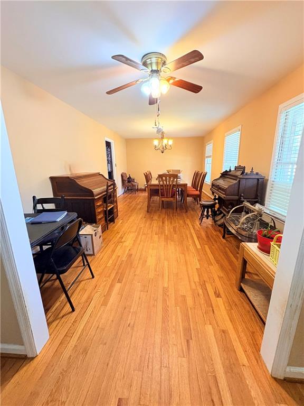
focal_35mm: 14
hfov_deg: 85.7
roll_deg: +0.7
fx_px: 164
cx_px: 152
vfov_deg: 102.1
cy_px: 203
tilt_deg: -13.3
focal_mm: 2.22
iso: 320
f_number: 2.2
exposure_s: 1/60
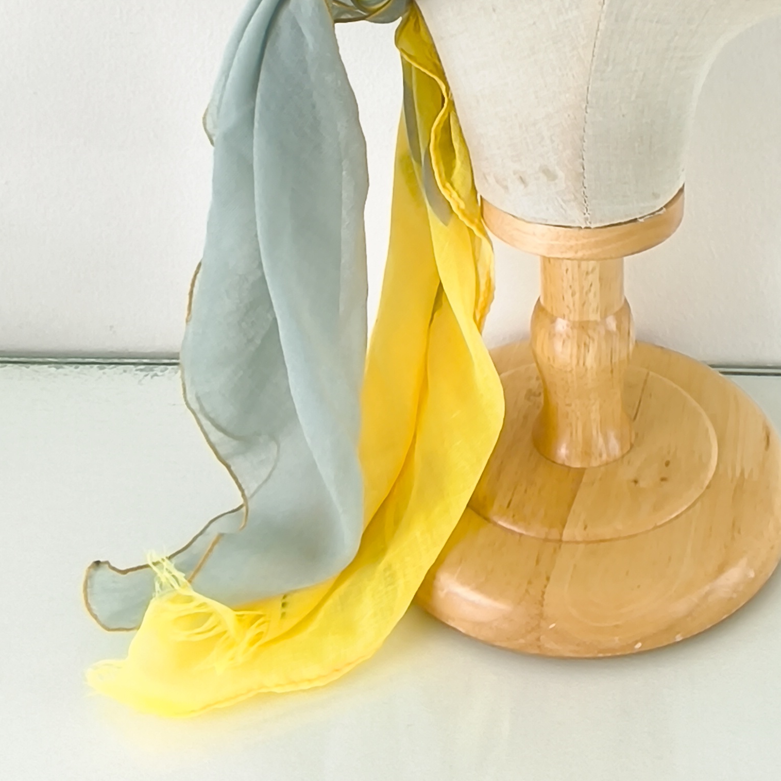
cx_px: 550
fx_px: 1123
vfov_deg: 35.4
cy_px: 35
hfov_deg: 37.7
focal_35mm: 44
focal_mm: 1.65
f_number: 2.2
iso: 50
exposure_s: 1/60
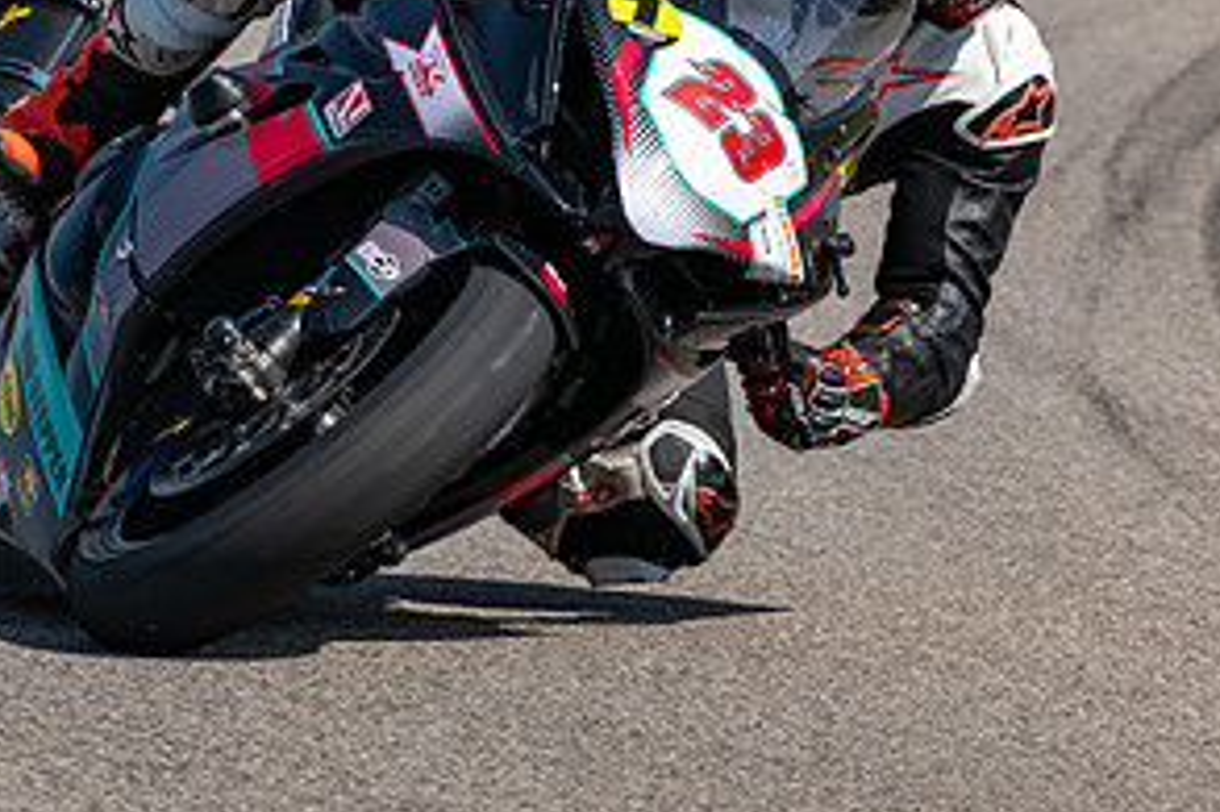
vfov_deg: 1.8
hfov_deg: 2.6
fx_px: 26485
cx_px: 617
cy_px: 112
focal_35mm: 782
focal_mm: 360
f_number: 11
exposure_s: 1/1250
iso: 400
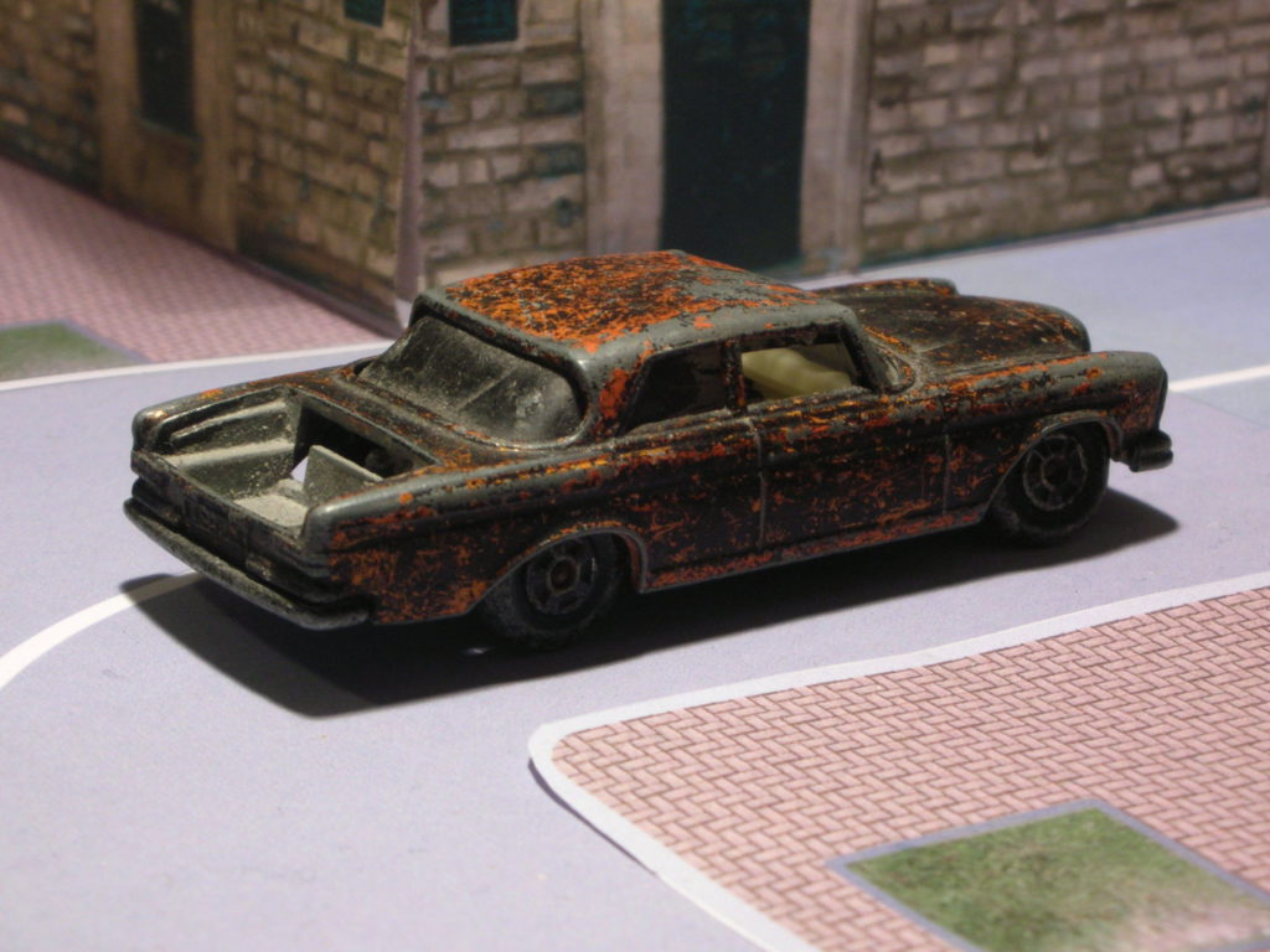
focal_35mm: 105
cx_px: 635
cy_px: 476
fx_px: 3852
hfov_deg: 18.7
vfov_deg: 14.1
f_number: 5.4
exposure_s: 1/3.3
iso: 100
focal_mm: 17.4
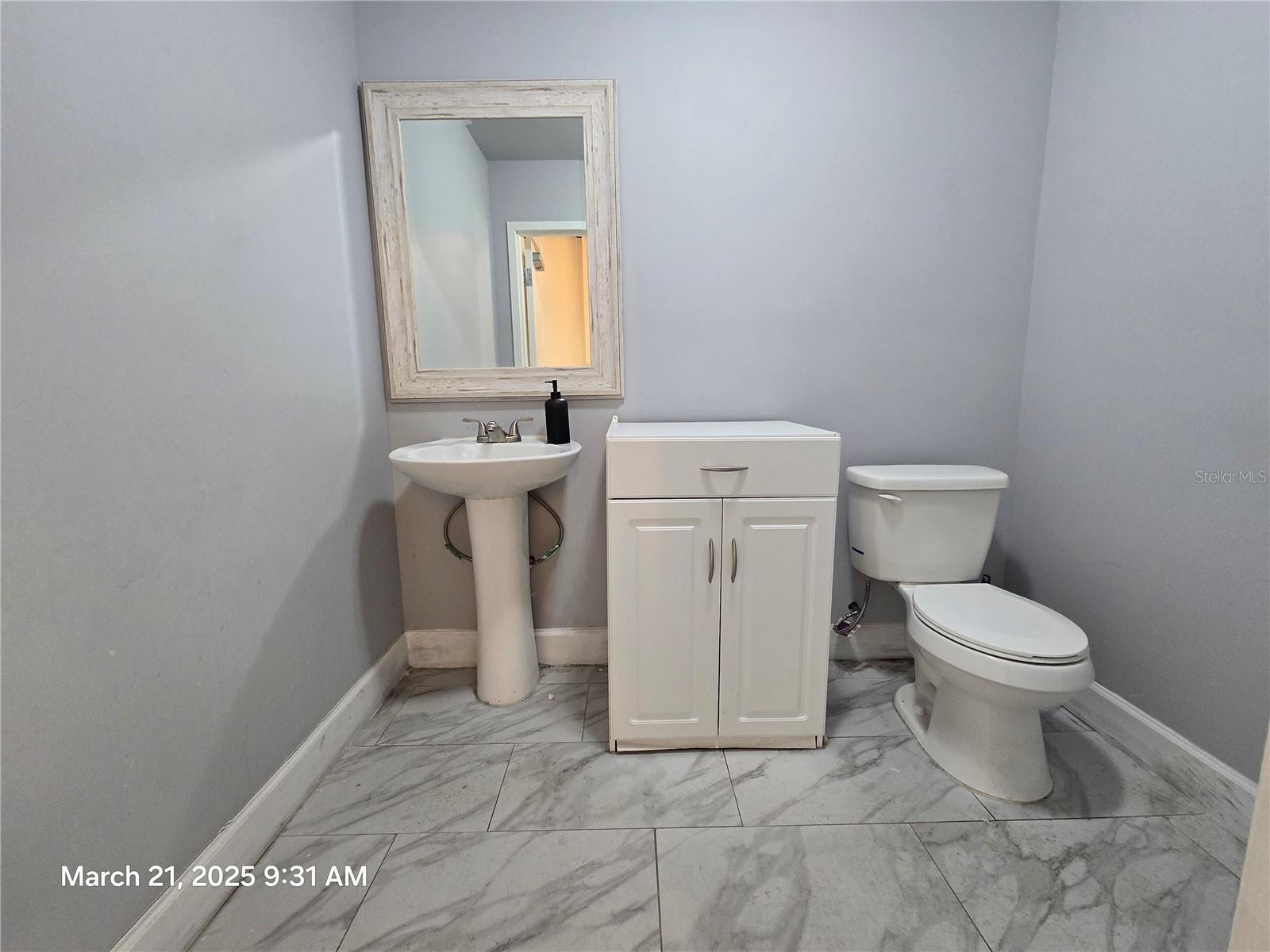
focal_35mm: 13
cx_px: 635
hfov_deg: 106.2
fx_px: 477
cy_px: 476
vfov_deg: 89.9
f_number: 2.2
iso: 250
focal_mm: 2.2
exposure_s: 1/60
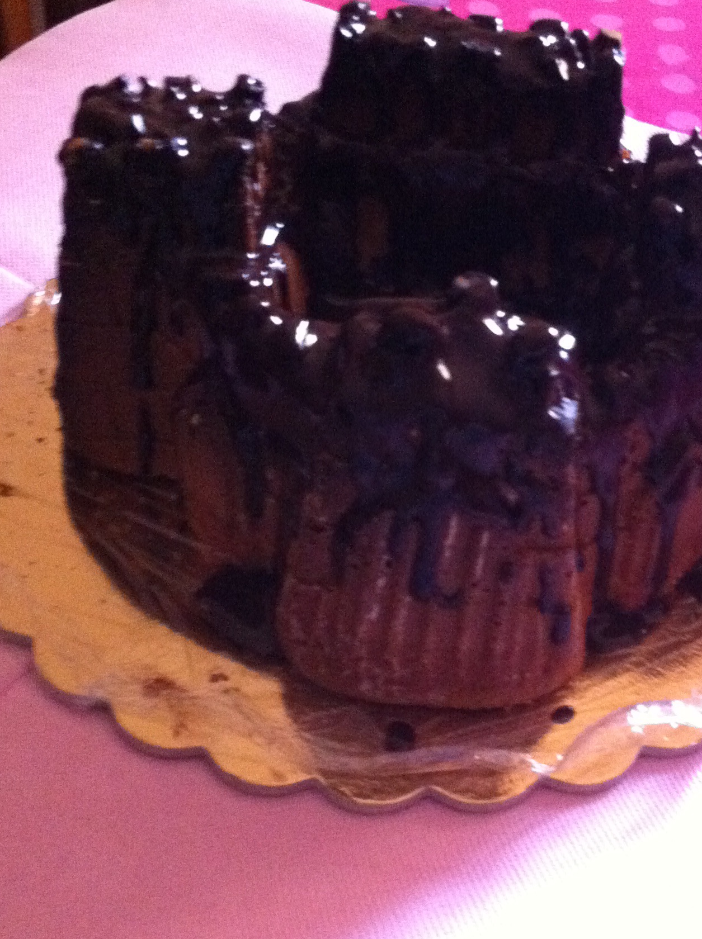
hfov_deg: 26.8
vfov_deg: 35.5
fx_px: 1464
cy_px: 538
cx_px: 474
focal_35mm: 54
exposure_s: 1/15
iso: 800
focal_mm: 3.85
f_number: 2.8
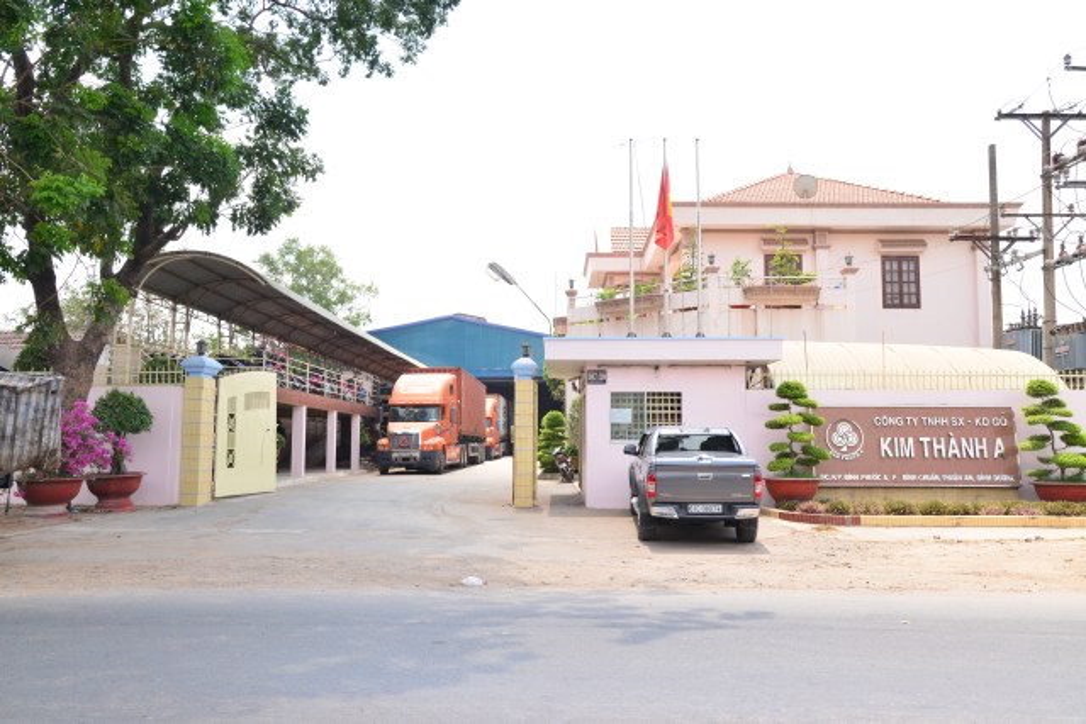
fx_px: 905
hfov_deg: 61.9
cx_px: 543
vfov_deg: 43.6
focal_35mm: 30
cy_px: 362
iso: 500
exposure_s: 1/125
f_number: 13
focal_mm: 30
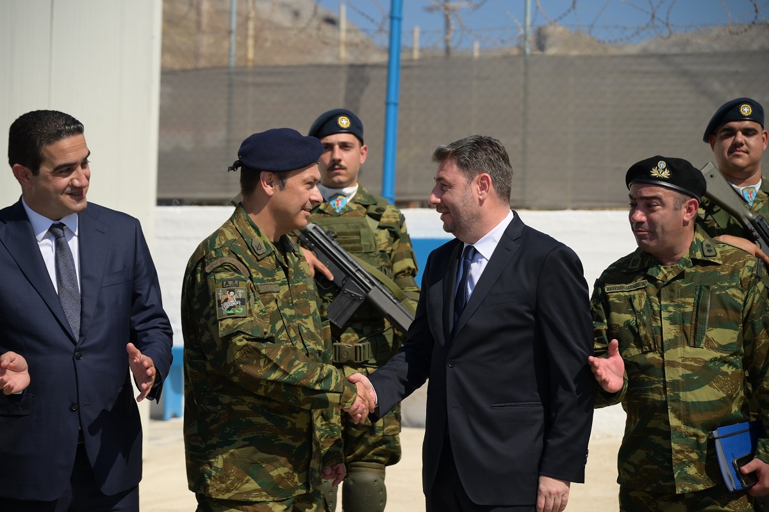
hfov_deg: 27.3
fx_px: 1581
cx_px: 384
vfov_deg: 18.4
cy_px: 256
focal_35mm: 74
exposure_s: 1/8000
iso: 500
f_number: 4
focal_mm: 74
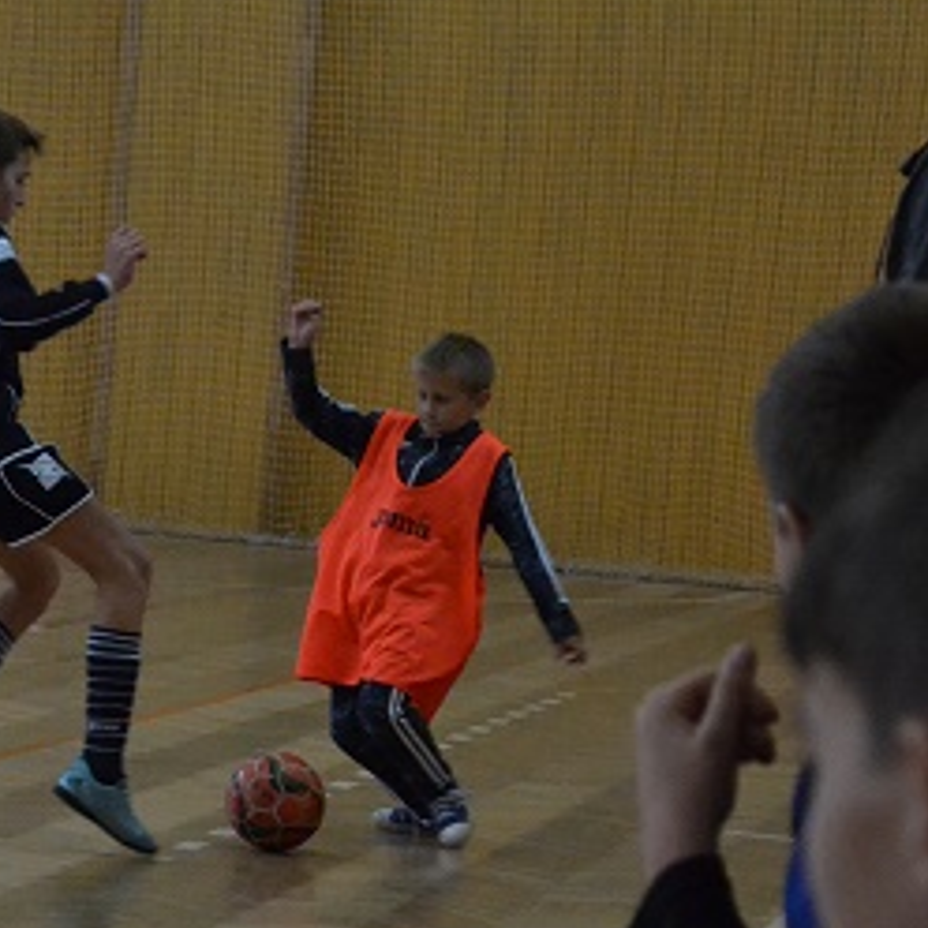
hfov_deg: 9.6
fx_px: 5493
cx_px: 277
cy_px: 636
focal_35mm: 181
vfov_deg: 9.6
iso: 3200
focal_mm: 55
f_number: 5.6
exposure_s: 1/200
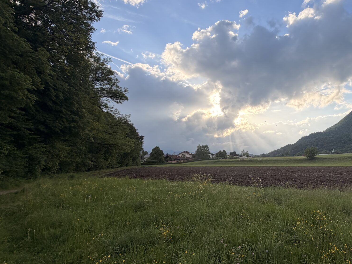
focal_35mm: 24
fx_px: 244
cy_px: 139
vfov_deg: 56.8
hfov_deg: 67.3
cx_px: 262
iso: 32
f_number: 2.2
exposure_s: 1/770
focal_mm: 2.22
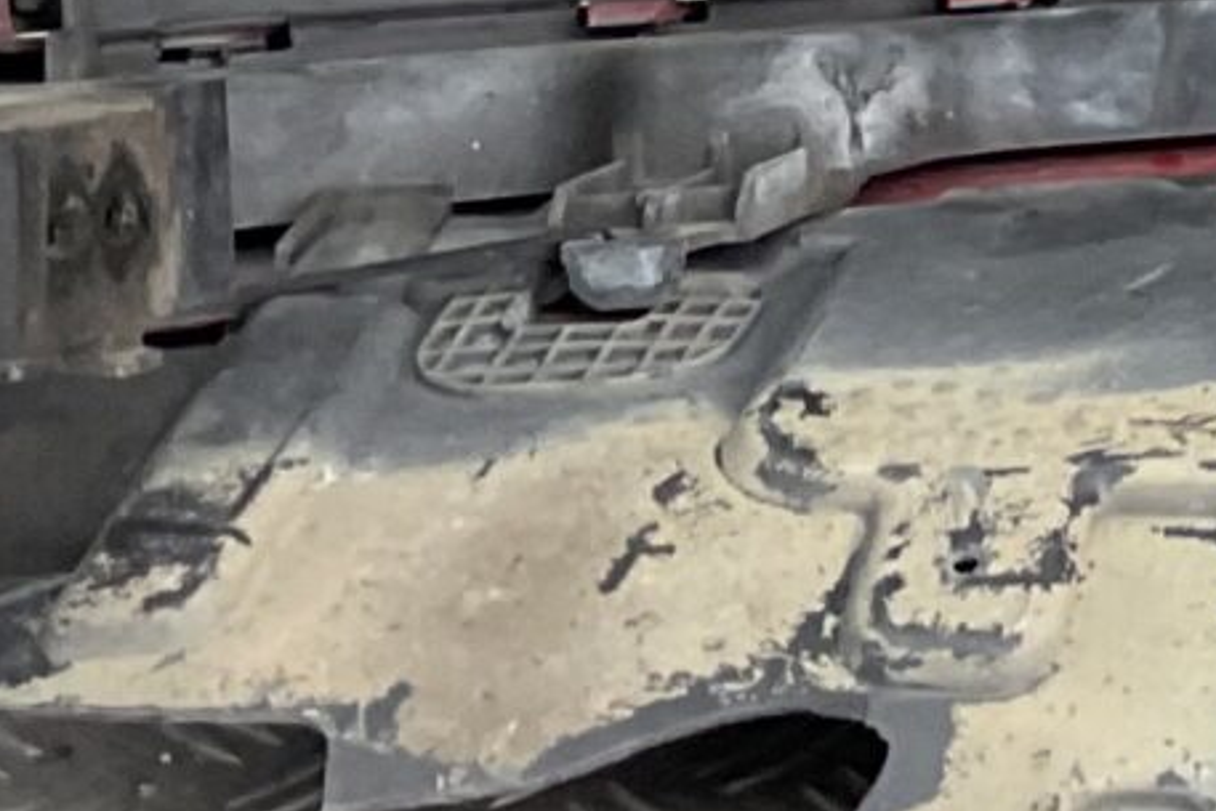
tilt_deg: -17.2
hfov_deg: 11.3
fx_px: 5710
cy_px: -739
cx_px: 2230
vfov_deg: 7.8
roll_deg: -0.3
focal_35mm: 169
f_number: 1.8
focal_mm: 3
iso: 32
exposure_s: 1/120
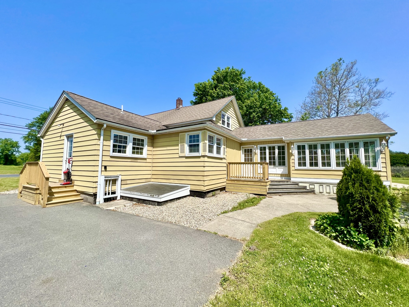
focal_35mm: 13
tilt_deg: +5.0
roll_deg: -0.6
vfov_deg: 89.9
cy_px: 154
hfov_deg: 106.2
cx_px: 204
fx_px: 154
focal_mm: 1.57
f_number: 1.8
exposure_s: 1/2320
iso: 32
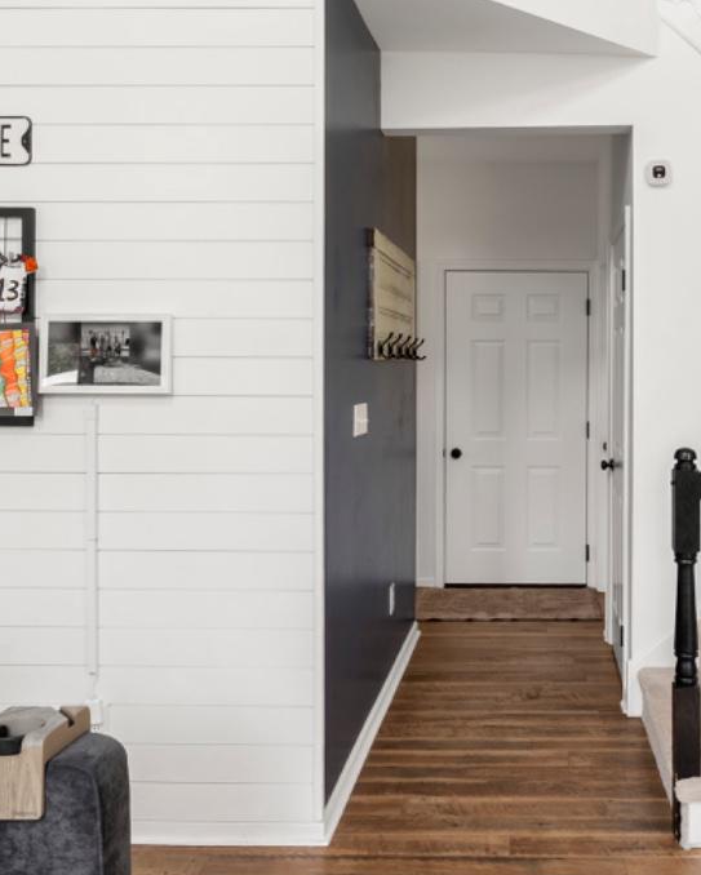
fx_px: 881
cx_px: 496
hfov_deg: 42.5
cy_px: 321
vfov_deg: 52.2
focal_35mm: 34
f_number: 10
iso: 250
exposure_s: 1/8
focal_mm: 12
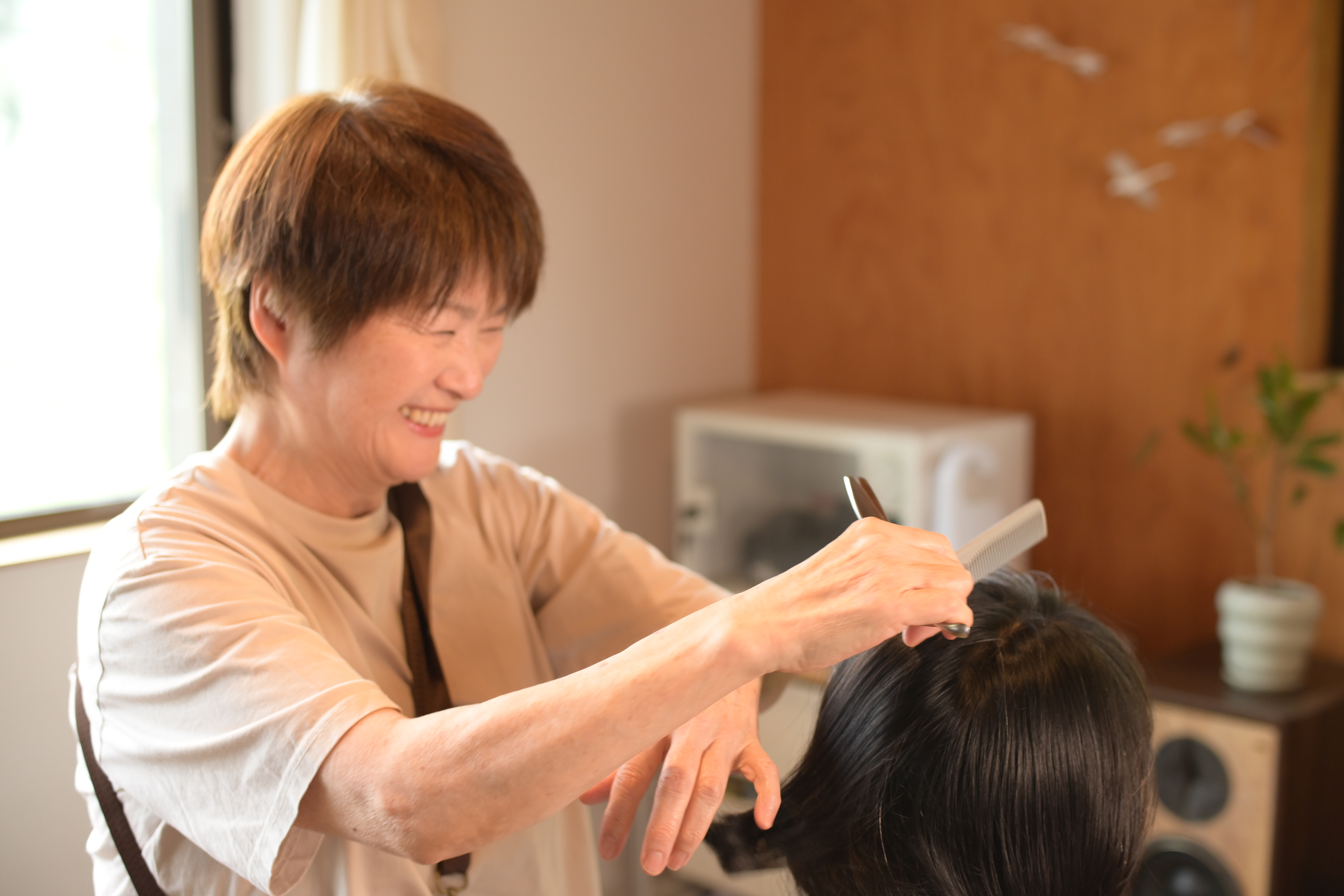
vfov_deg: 27.0
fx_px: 1867
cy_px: 448
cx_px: 672
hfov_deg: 39.6
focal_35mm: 50
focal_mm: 50
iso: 800
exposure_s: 1/160
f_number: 1.4
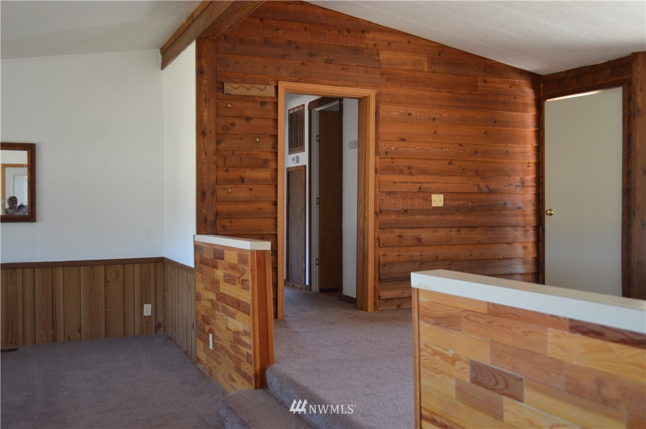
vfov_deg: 36.8
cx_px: 323
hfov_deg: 53.2
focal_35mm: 36
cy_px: 214
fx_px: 645
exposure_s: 1/30
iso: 400
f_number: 4
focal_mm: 24
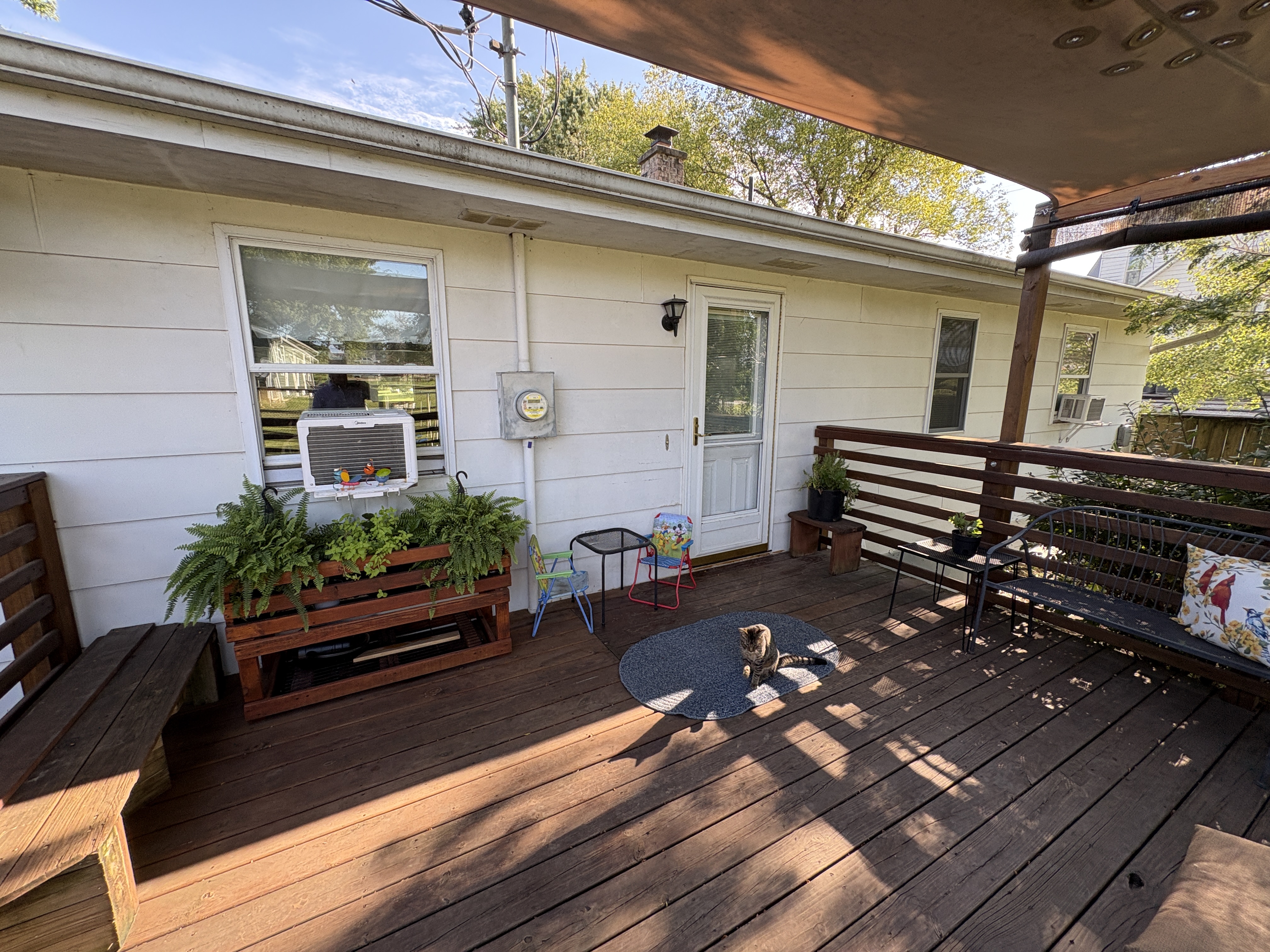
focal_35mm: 14
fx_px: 514
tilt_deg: -9.8
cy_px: 476
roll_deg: -0.5
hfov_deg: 102.1
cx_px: 635
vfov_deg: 85.7
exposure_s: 1/99
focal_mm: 2.22
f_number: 2.2
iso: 40
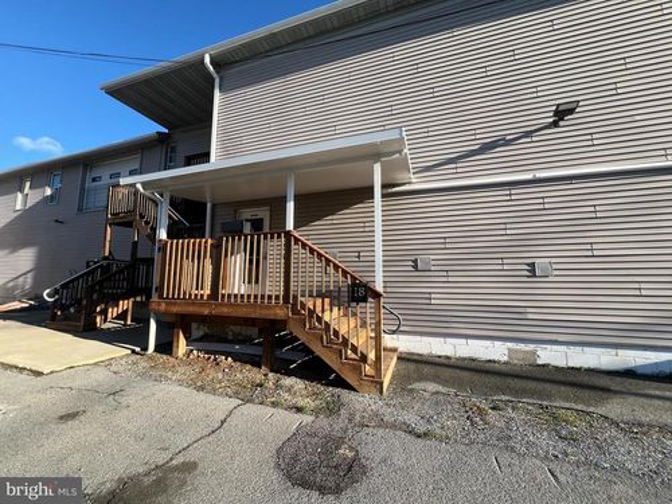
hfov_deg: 106.2
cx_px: 336
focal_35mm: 13
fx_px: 252
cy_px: 252
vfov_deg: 89.9
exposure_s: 1/708
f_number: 1.8
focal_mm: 1.57
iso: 32
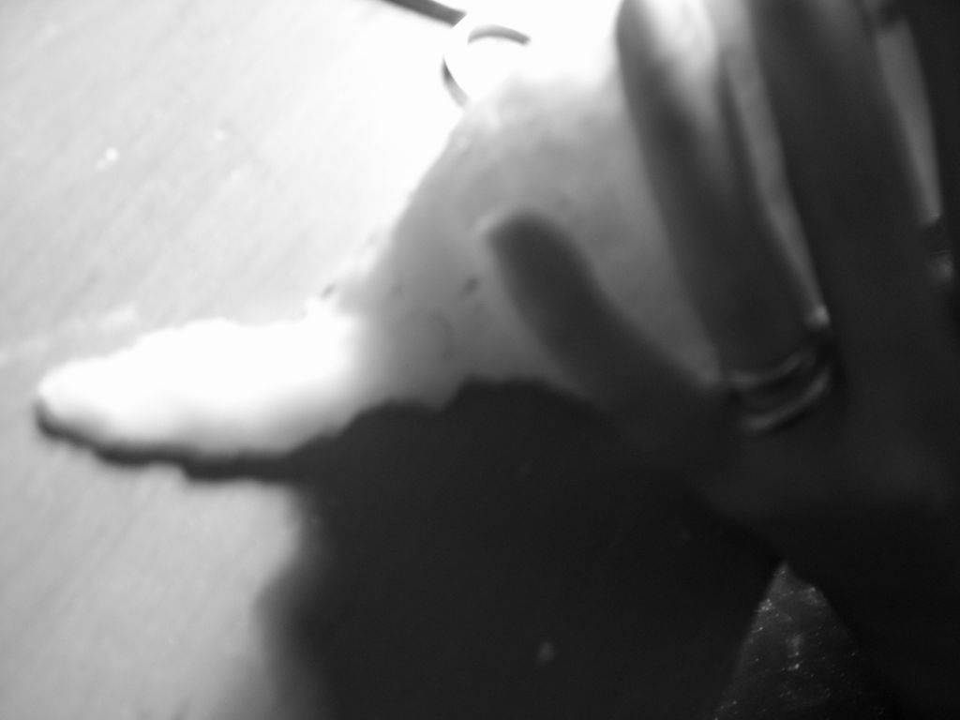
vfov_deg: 37.7
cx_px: 480
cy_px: 360
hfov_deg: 49.0
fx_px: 1054
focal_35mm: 38
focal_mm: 6.2
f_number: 2.7
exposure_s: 1/8
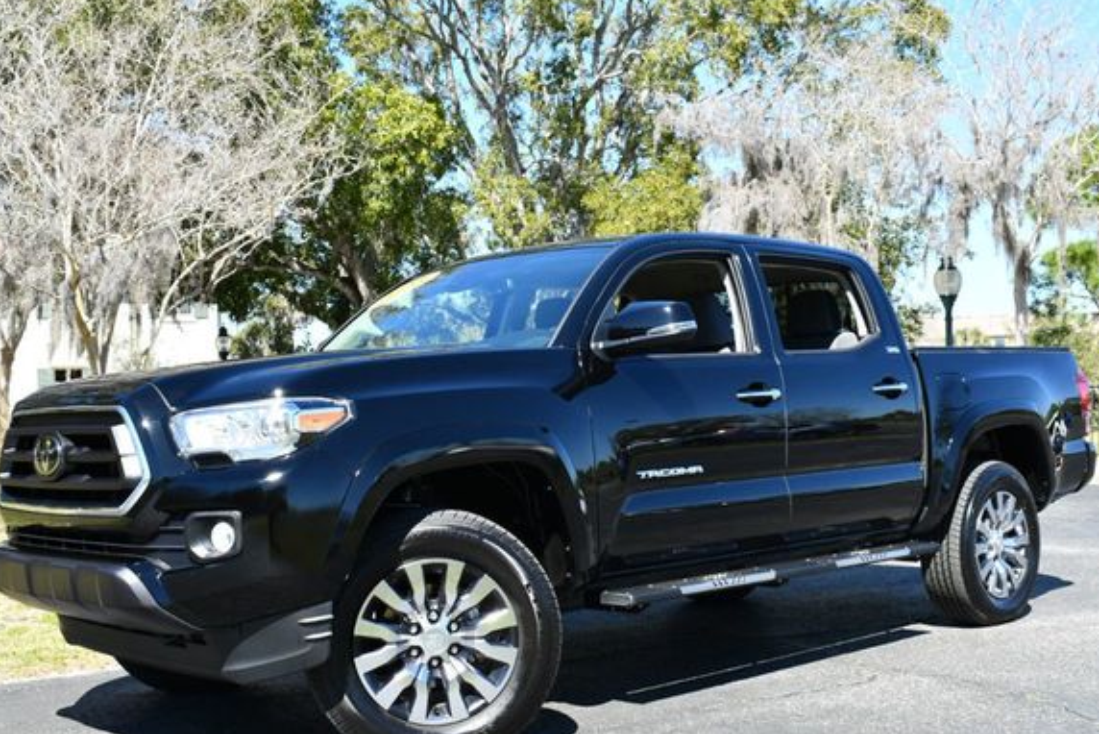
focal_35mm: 47
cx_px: 544
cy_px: 395
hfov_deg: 41.9
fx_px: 1435
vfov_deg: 28.7
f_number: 7.1
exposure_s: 1/250
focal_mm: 21
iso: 200
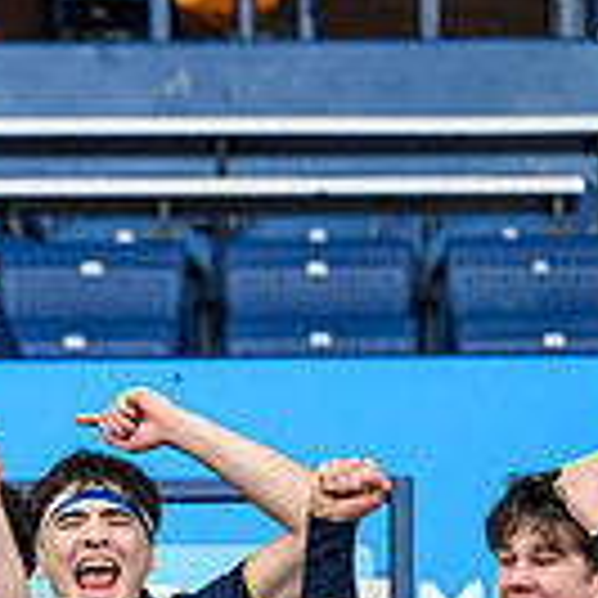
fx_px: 13838
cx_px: -558
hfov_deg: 2.5
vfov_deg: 2.5
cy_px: 638
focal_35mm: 708
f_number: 4
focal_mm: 180
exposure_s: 1/1000
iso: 1250
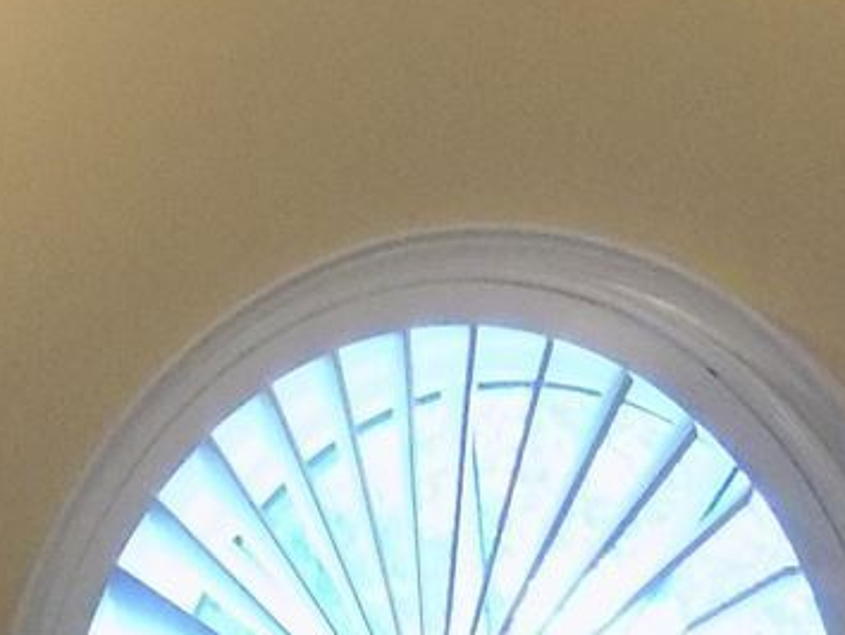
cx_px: -241
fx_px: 3249
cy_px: -721
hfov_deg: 14.2
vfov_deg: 10.1
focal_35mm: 133
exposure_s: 1/15
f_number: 3.1
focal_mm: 4
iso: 400
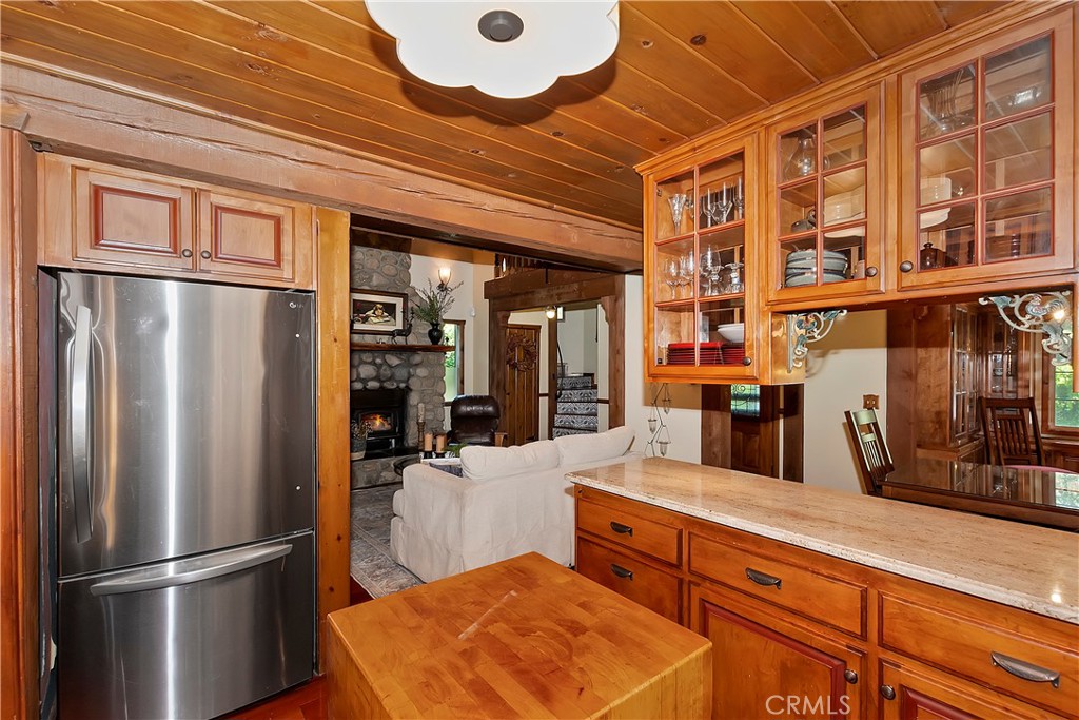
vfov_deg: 77.3
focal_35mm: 15
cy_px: 360
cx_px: 540
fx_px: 450
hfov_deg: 100.4
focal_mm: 10
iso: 400
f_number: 8
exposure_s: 1/30
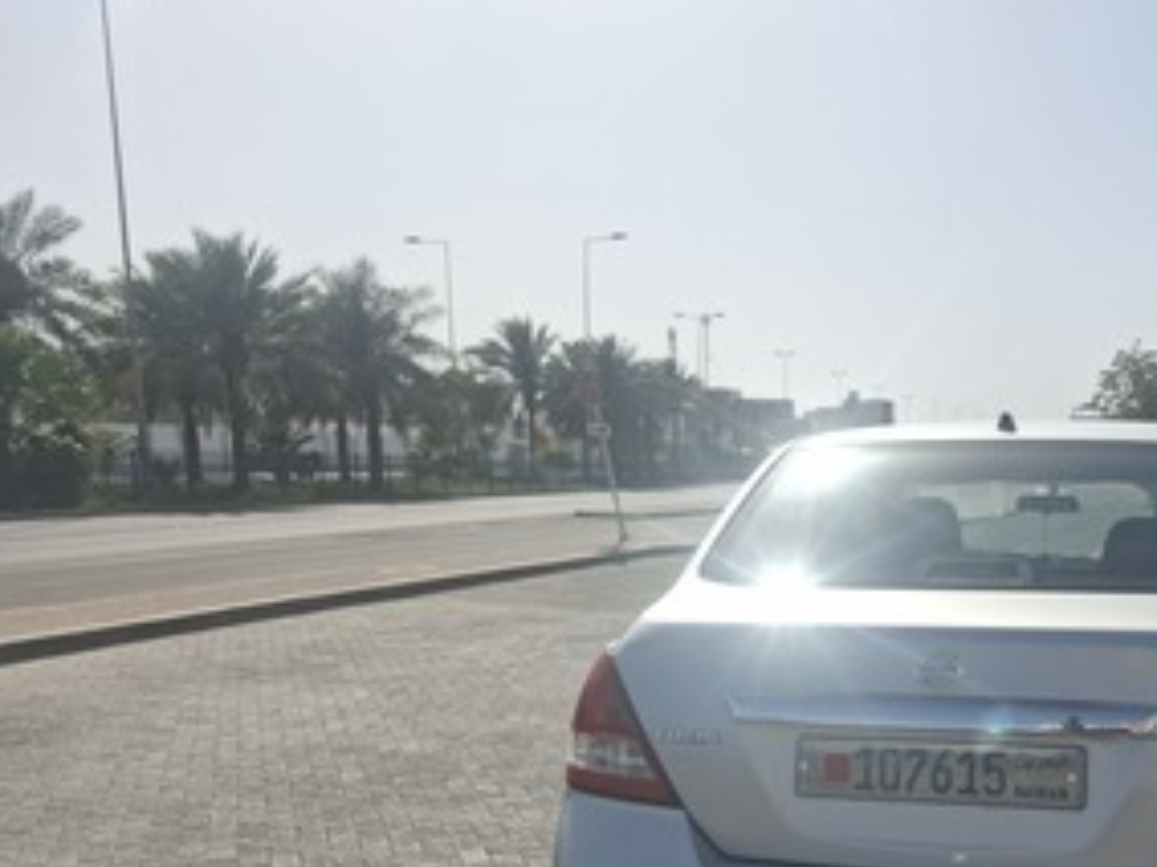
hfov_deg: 48.1
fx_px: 1237
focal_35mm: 37
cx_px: 878
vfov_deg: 37.5
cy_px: 670
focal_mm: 5.54
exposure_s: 1/2179
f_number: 1.8
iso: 50
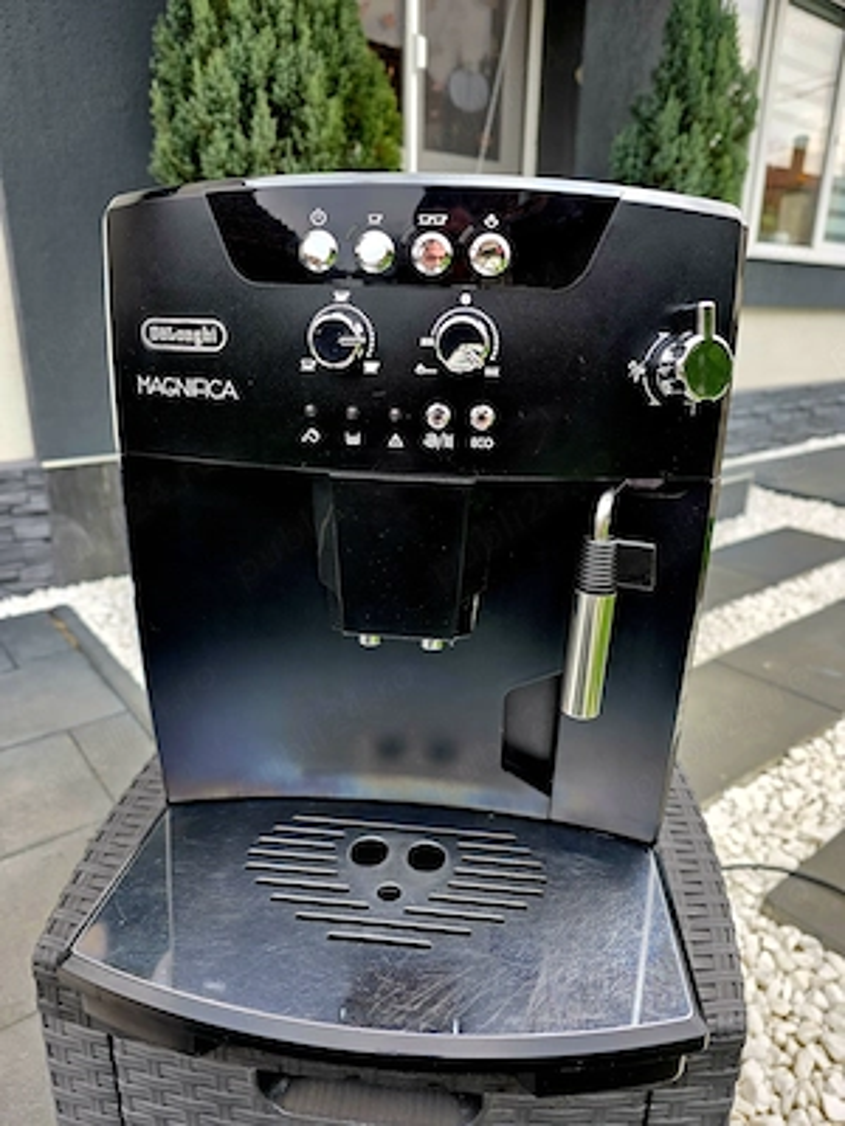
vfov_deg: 73.9
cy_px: 563
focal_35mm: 23
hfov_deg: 58.9
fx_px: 749
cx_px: 422
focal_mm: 6.3
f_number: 1.7
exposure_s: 1/182
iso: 80
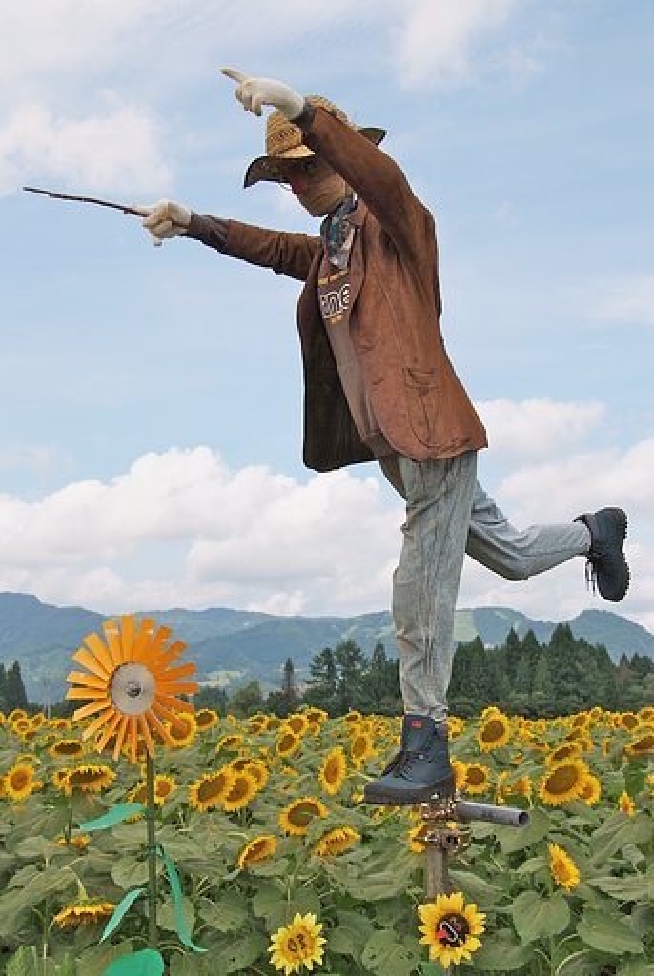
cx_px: 327
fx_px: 1439
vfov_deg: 37.5
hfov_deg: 25.6
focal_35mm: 53
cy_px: 488
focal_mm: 35
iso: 100
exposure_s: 1/125
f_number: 10
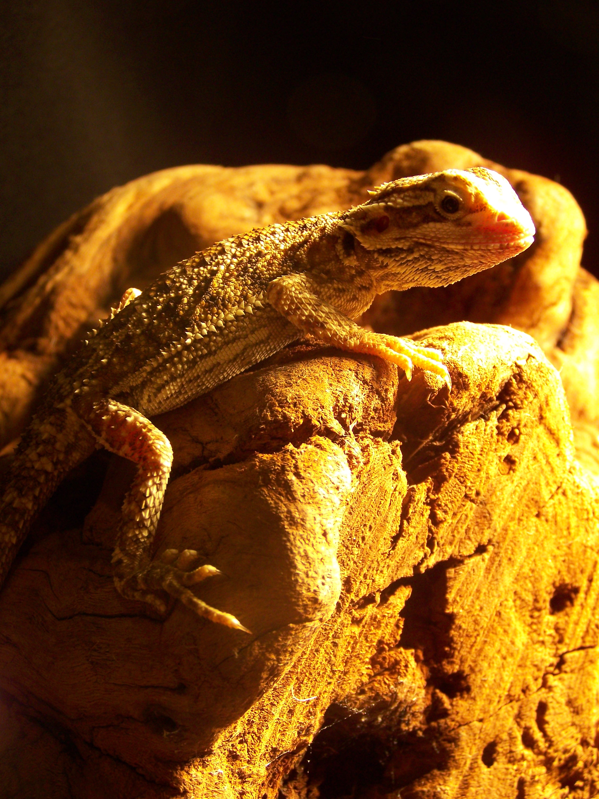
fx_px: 1477
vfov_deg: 30.3
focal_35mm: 64
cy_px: 400
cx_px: 300
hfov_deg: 22.9
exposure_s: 1/30
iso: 160
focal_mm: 10.7
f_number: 3.2
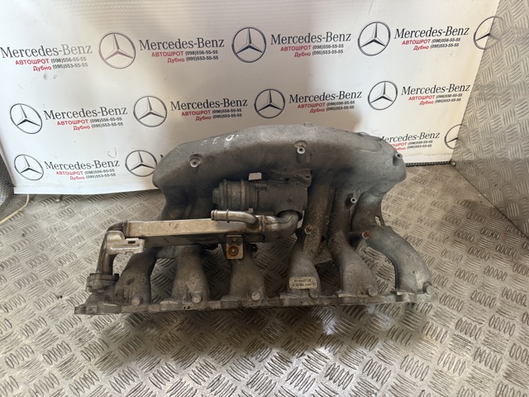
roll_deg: +1.9
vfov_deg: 56.8
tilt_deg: -36.1
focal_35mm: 24
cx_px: 264
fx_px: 367
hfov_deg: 71.6
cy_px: 198
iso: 320
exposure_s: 1/60
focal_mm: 6.76
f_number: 1.78
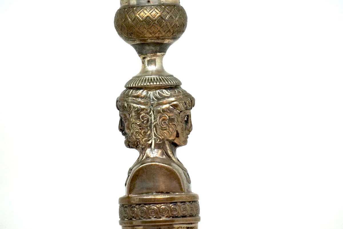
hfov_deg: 6.5
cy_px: 114
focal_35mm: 315
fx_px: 3003
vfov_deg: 4.4
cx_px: 172
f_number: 6.3
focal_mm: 210
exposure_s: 1/320
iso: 1000
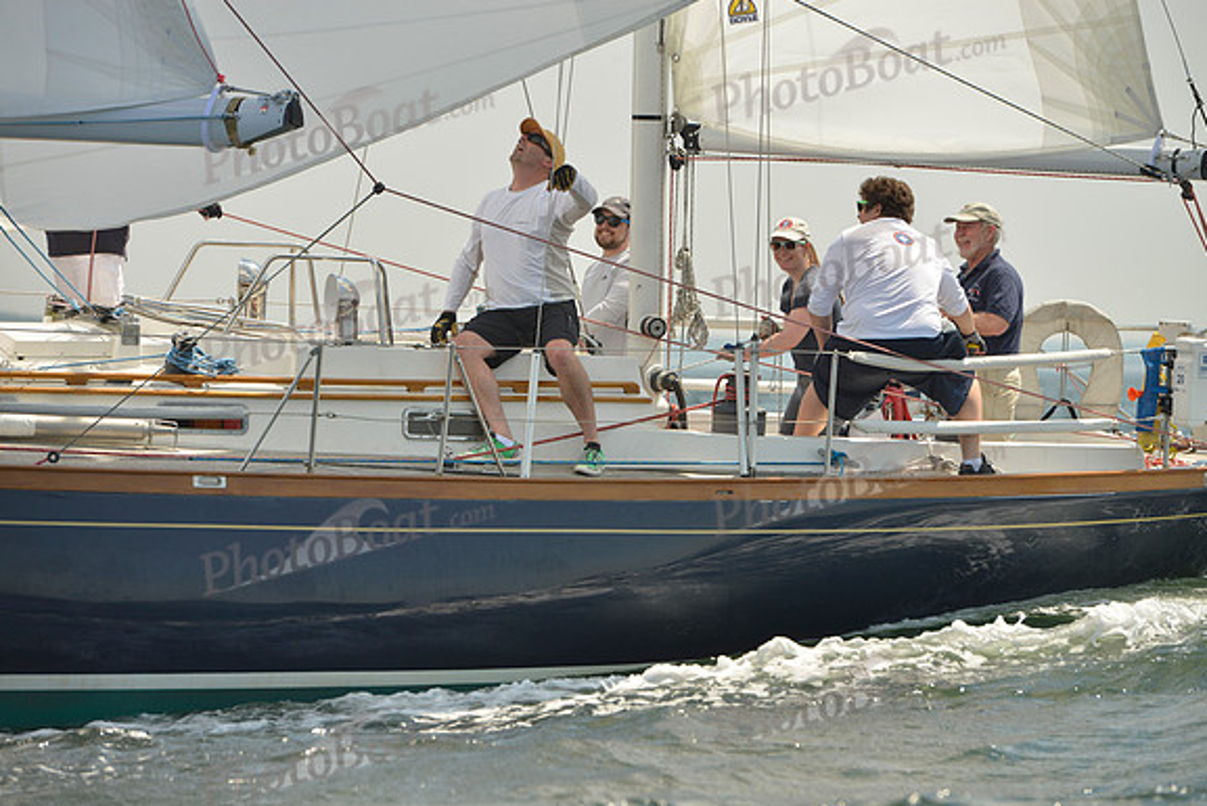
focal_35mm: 176
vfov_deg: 7.8
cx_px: 605
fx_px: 5902
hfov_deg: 11.7
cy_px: 403
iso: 200
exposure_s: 1/1250
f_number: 6.3
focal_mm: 175
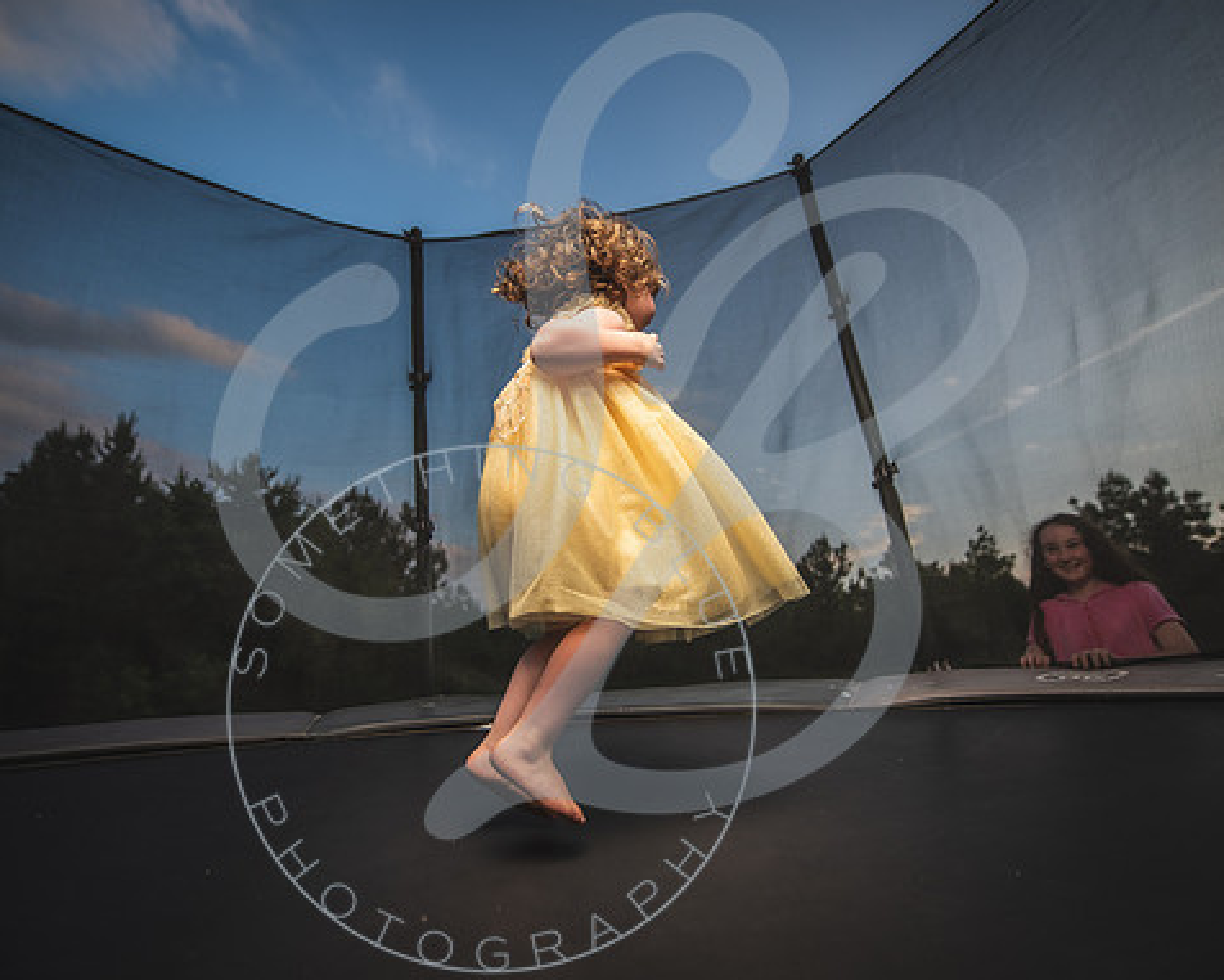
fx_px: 580
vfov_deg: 80.4
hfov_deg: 93.1
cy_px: 493
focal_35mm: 16
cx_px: 620
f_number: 2.8
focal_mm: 14
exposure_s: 1/1000
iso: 100
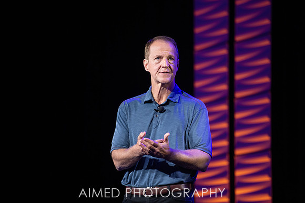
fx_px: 1695
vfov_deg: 6.9
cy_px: 102
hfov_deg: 10.3
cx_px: 152
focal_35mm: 200
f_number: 3.2
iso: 1600
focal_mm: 200
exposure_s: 1/320
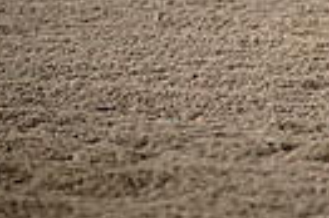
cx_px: 613
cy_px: -239
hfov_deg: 3.5
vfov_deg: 2.3
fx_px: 5413
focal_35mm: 593
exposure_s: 1/1000
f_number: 2.8
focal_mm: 134
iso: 2500
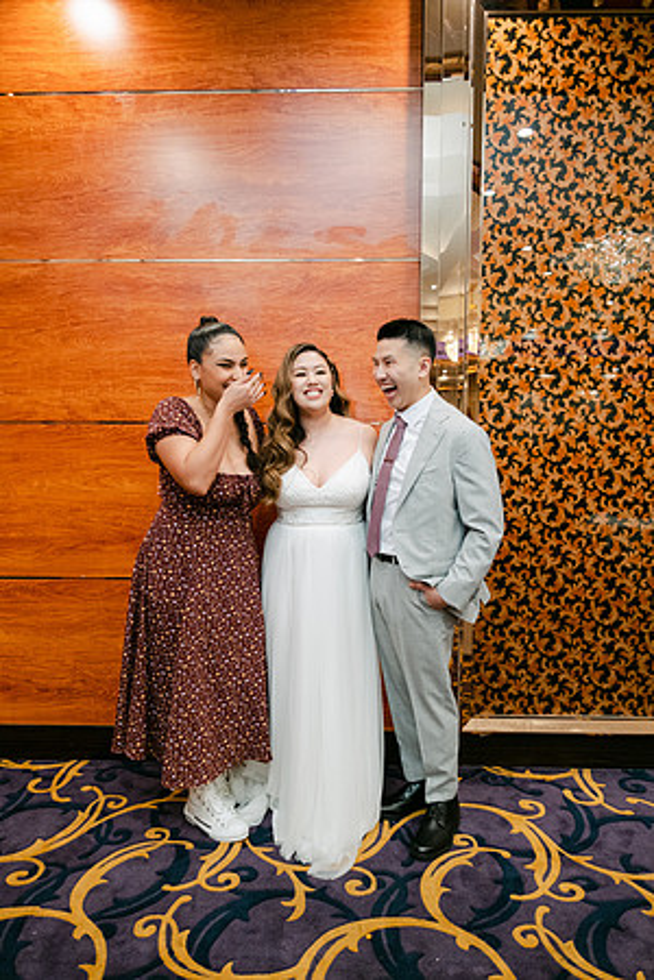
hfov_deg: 53.1
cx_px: 327
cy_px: 490
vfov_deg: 73.7
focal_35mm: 24
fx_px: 654
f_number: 2.8
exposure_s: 1/125
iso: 800
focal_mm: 16
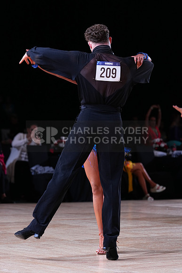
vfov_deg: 13.9
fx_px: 1122
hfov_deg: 9.3
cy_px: 136
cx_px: 91
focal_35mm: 148
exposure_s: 1/250
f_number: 4
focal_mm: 148
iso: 1000
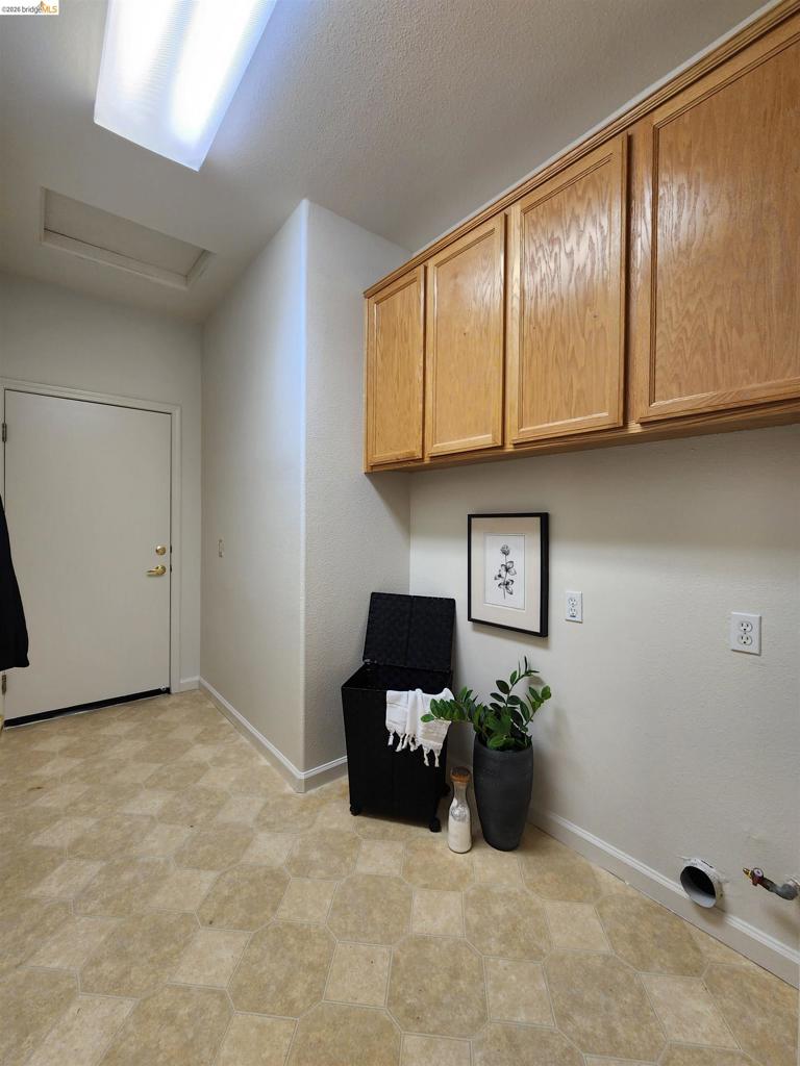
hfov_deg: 89.9
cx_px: 400
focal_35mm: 13
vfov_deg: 106.2
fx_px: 401
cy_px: 533
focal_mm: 2.2
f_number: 2.2
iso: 80
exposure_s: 1/60
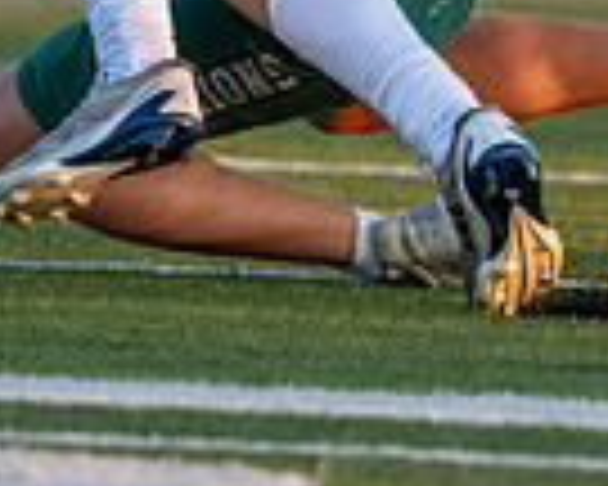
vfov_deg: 1.2
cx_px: 606
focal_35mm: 1330
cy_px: -295
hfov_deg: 1.5
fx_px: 23933
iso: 800
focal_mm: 200
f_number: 2.8
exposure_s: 1/2000
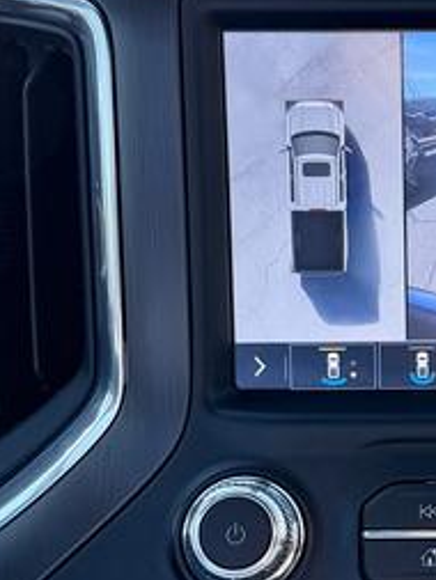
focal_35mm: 91
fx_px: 1527
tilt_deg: -16.6
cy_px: 376
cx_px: 512
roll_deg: +0.9
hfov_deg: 15.7
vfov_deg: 21.5
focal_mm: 6.76
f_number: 1.78
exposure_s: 1/683
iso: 80
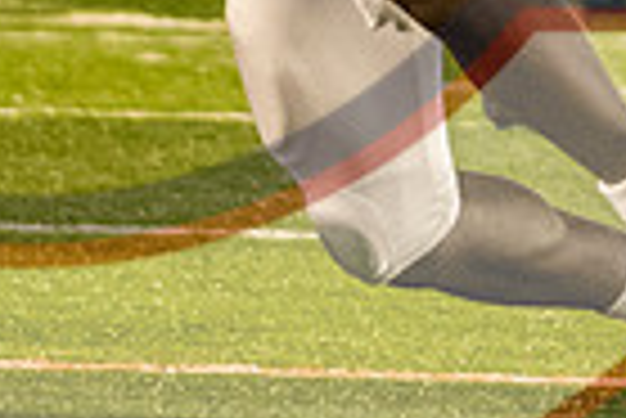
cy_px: 59
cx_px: 705
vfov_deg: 0.7
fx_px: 35545
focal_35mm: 2042
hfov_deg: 1.0
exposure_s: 1/1250
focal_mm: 200
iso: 10000
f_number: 2.8
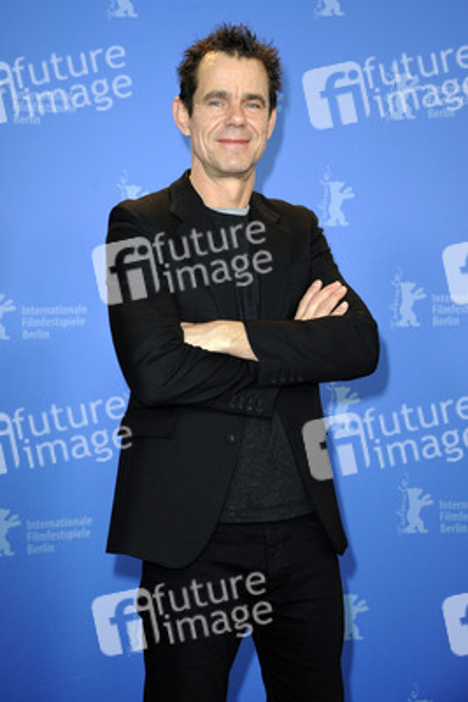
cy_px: 351
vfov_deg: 32.4
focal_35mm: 62
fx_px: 1208
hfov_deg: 21.9
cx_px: 234
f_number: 5
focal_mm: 62
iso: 1600
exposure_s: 1/250
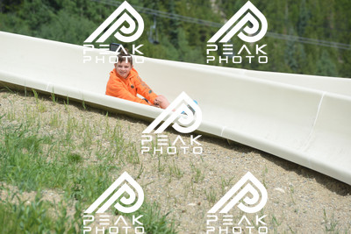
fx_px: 1902
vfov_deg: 7.0
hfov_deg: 10.5
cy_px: 117
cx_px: 176
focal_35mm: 195
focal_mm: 195
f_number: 6.3
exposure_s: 1/640
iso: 250
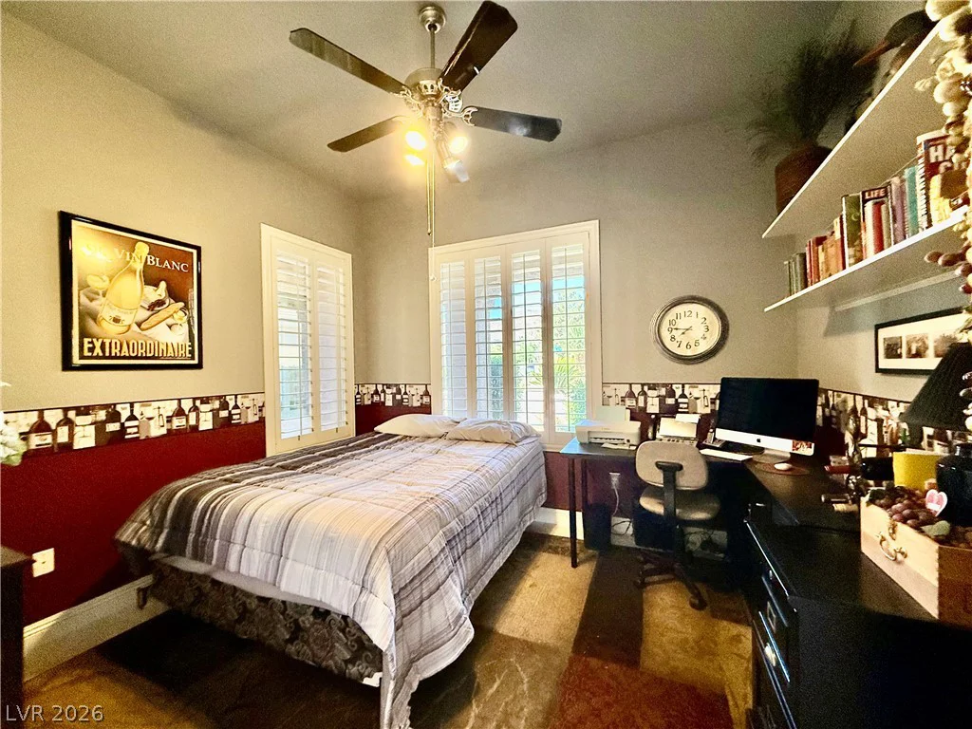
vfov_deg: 85.7
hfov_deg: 102.1
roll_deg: +1.5
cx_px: 486
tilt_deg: +0.9
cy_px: 364
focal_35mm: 14
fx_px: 393
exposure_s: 1/120
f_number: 2.2
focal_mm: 2.22
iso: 500
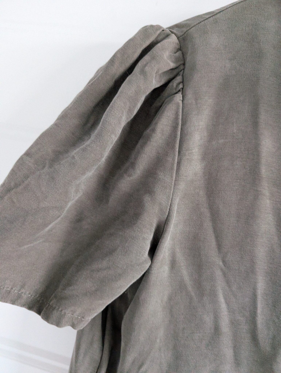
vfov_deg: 71.5
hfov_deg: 56.9
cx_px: 140
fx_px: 259
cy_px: 186
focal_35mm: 24
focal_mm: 6.9
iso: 1941
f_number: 1.68
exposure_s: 1/670
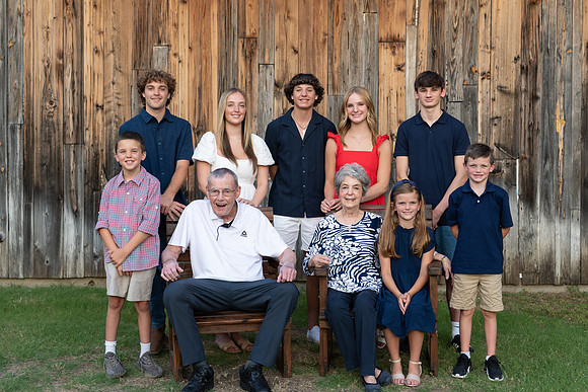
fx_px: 889
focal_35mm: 54
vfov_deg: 24.9
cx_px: 297
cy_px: 193
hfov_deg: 36.6
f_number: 2.8
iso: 200
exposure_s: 1/500
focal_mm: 50
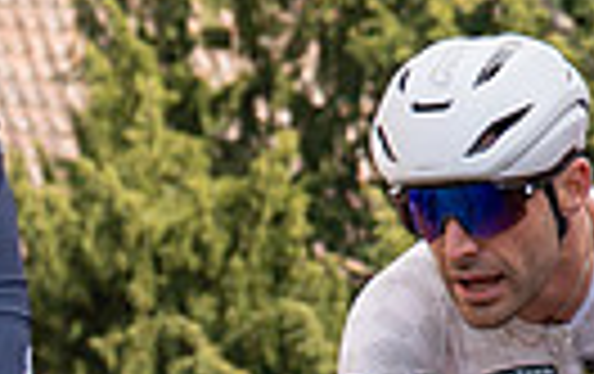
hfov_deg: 4.0
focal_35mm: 516
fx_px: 8367
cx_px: 1479
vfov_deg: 2.6
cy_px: 171
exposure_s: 1/1000
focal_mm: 70
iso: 320
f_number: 5
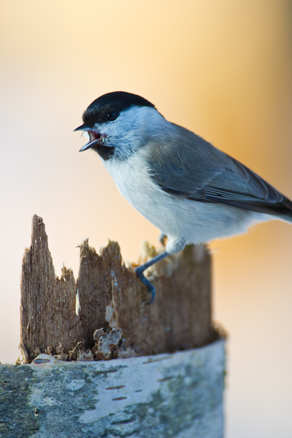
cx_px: 146
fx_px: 7308
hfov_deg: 2.3
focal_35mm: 600
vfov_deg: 3.4
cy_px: 219
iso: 1600
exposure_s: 1/320
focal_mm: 600
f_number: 6.3
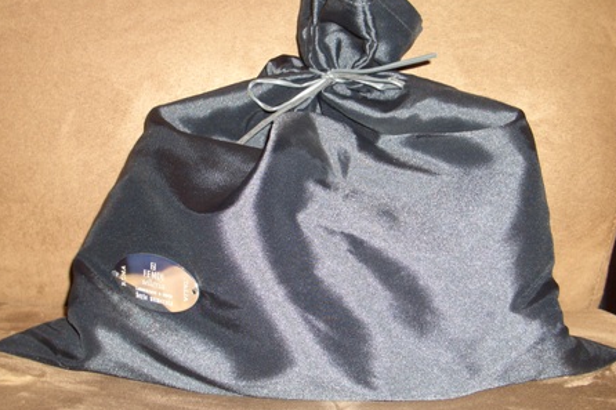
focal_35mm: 52
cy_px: 199
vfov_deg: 26.0
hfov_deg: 38.2
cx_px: 310
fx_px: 889
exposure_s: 1/60
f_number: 3.1
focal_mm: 8.2
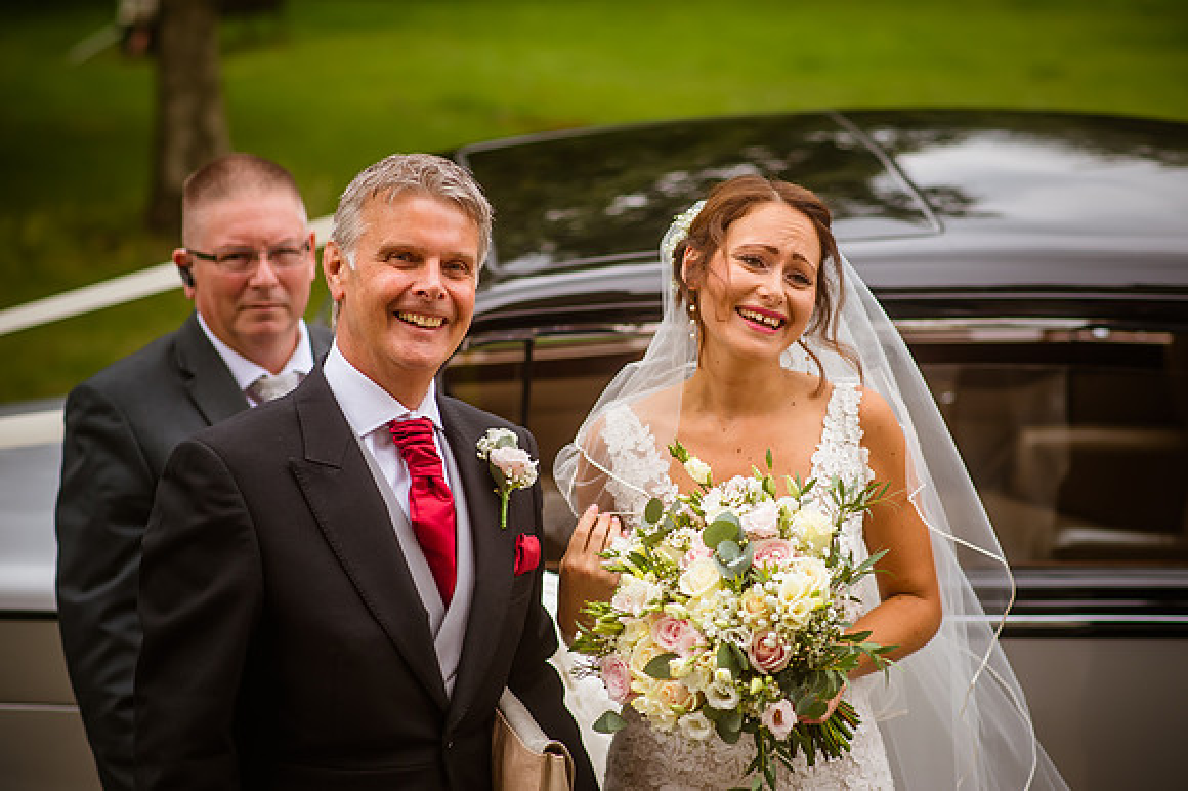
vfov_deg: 15.3
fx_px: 2945
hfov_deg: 22.8
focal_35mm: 89
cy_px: 387
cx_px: 624
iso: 400
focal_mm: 85
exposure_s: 1/2500
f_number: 2.8
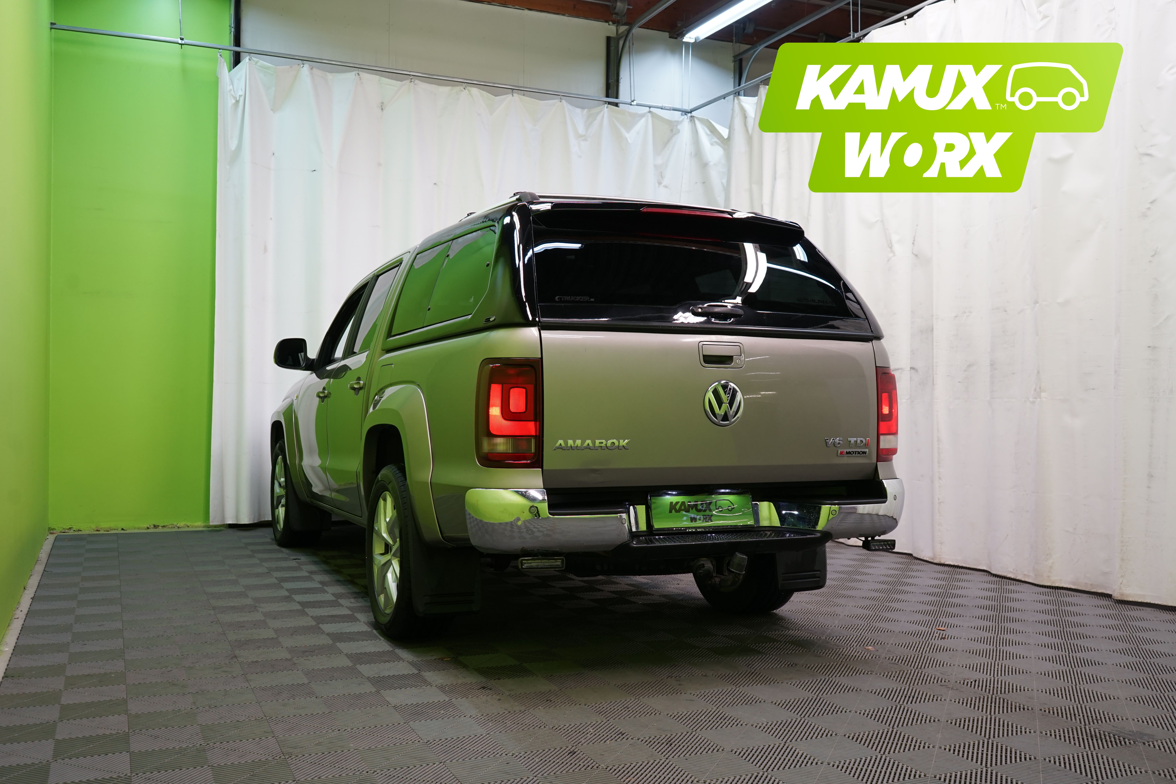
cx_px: 588
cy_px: 392
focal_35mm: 33
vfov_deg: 40.0
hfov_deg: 57.2
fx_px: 1078
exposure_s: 1/50
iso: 500
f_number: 5.6
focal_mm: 33
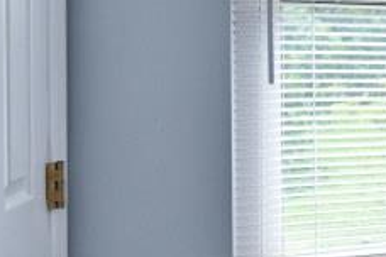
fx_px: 986
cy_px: 57
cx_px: 1219
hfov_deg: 10.8
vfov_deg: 14.8
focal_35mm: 92
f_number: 4
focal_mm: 14
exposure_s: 1/60
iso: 200
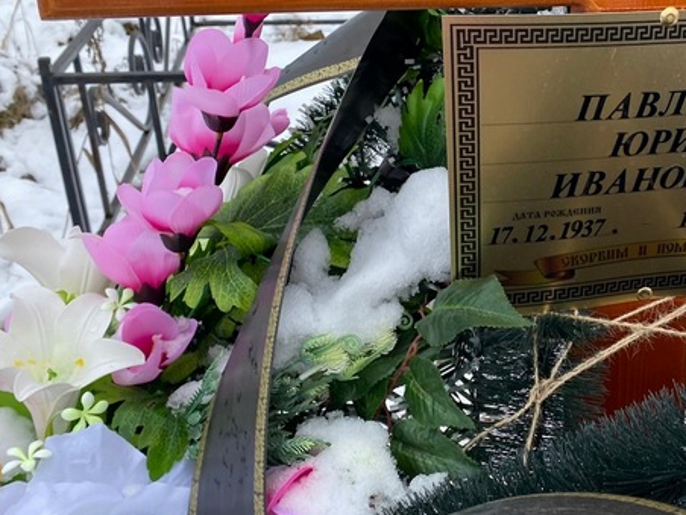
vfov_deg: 31.5
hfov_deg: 39.1
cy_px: 213
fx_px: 912
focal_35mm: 46
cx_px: 583
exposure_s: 1/122
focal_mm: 4.25
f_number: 1.8
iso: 32
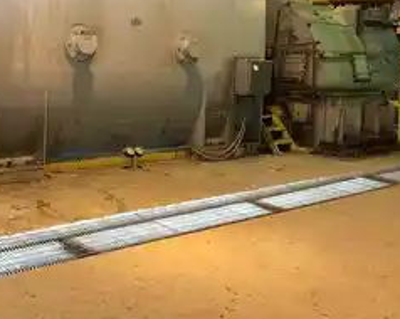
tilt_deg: -3.7
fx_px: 544
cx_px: 97
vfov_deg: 32.2
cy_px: 87
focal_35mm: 46
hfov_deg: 39.2
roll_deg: -1.8
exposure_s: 1/15
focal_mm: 3.99
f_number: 1.8
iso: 40
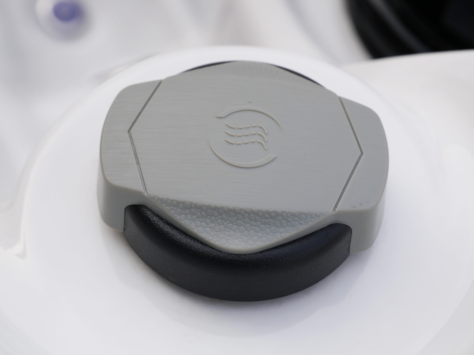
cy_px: 178
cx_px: 237
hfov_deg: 25.7
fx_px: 1041
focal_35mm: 76
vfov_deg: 19.4
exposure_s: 1/250
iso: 200
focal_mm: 38
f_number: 7.1
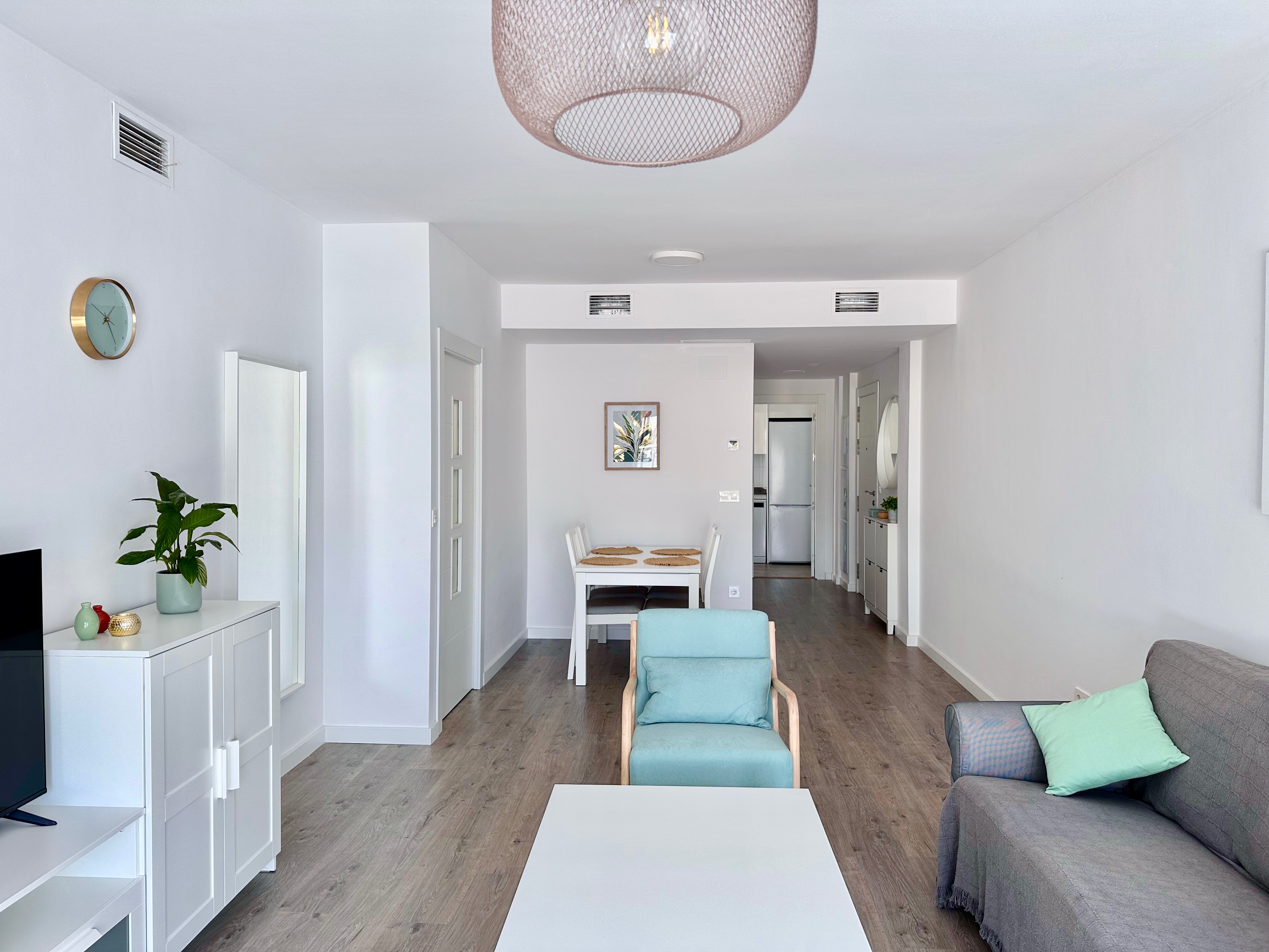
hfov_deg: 71.6
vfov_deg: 56.8
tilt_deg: -1.6
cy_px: 476
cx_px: 634
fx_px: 880
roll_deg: -0.5
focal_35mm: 24
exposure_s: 1/124
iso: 64
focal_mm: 6.86
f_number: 1.78
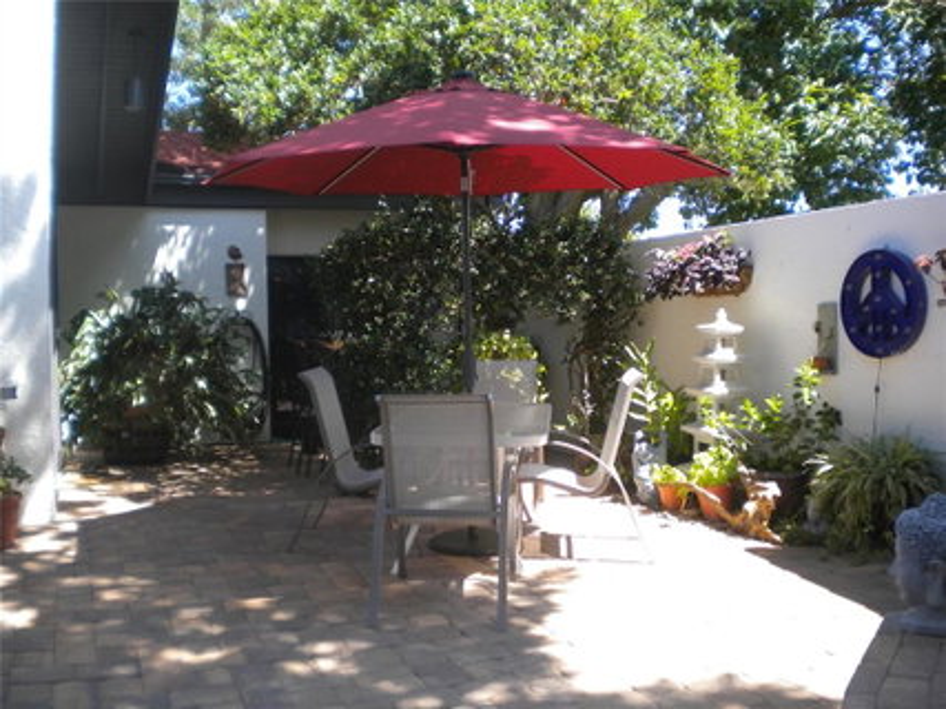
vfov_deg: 40.7
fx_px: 956
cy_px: 354
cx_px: 473
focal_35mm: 35
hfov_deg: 52.6
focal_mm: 6.3
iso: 80
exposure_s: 1/194
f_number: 3.1
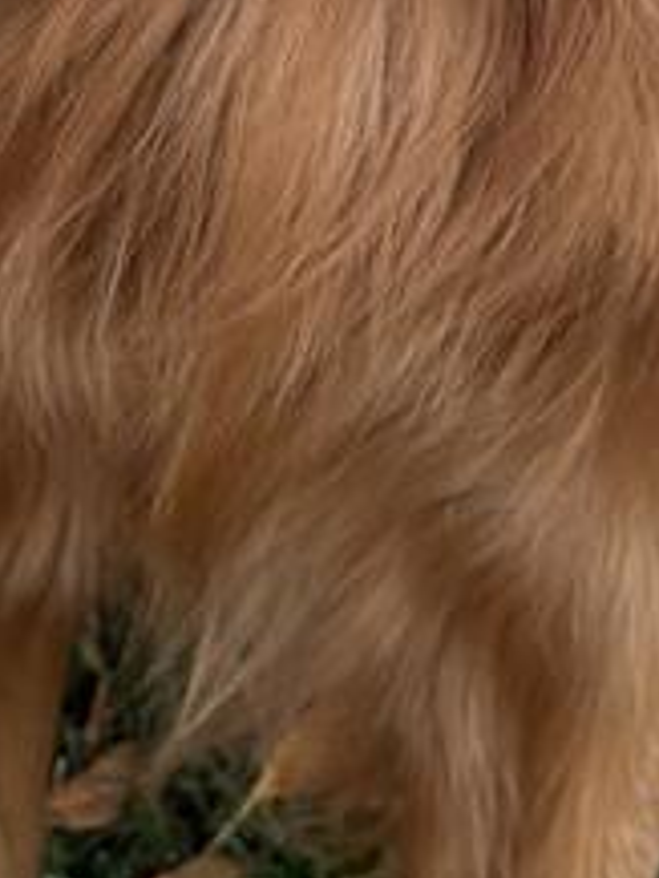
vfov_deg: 12.5
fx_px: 3652
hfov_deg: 10.3
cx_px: 449
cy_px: -684
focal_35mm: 144
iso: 125
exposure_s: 1/121
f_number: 1.6
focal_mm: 5.96
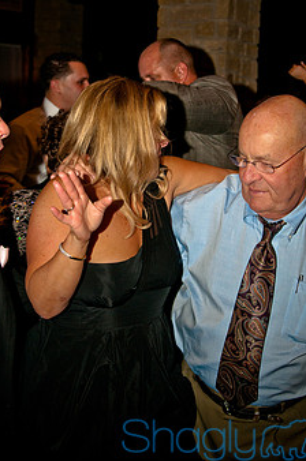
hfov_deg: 24.1
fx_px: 717
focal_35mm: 56
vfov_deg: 35.6
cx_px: 133
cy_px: 198
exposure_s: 1/200
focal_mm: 28
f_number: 3.2
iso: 400
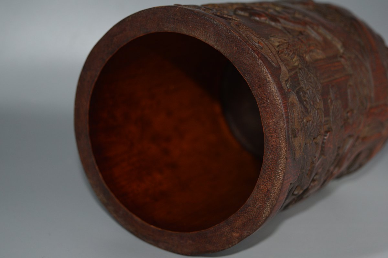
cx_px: 194
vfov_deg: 21.6
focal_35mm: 63
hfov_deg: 31.9
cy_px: 129
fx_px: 679
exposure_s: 1/60
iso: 640
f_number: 5
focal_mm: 42
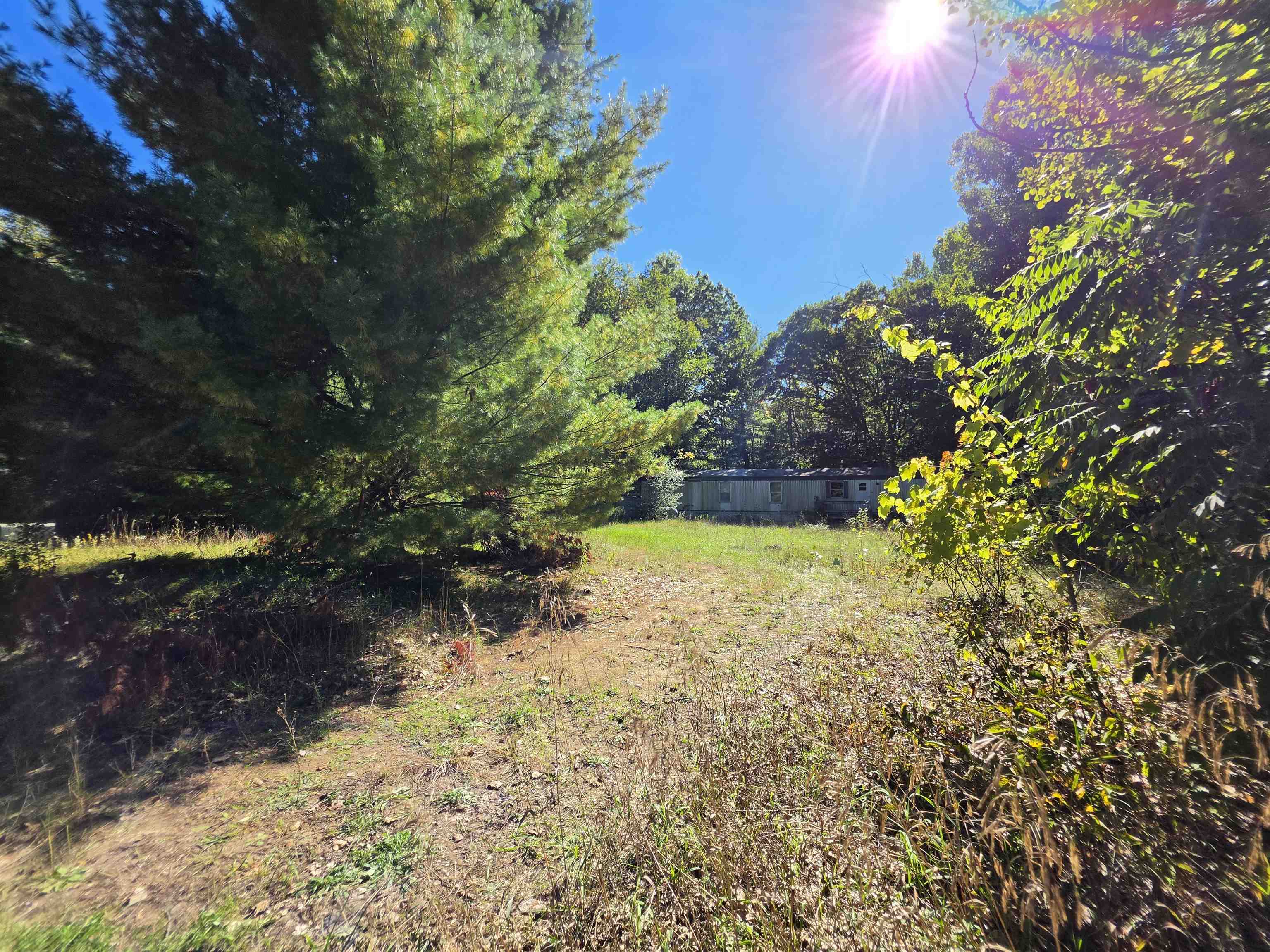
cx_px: 635
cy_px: 476
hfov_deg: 106.2
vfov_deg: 89.9
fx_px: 477
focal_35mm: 13
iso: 32
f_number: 1.9
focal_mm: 2.2
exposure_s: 1/1461
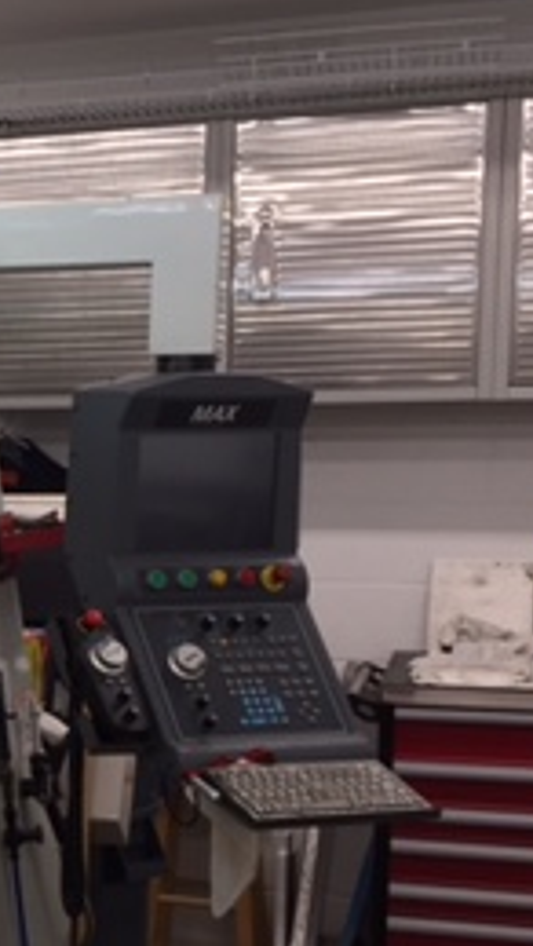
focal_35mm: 78
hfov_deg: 13.6
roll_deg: +0.4
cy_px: 661
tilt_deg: -6.5
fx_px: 1957
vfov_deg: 26.9
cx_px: -467
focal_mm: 4.15
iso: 32
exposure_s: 1/40
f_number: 2.2
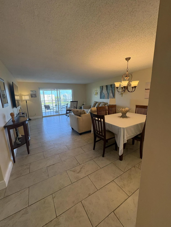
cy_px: 114
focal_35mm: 14
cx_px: 86
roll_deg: +1.3
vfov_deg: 102.1
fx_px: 92
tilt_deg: -12.4
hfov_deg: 85.7
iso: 200
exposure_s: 1/120
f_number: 2.2
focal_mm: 2.22
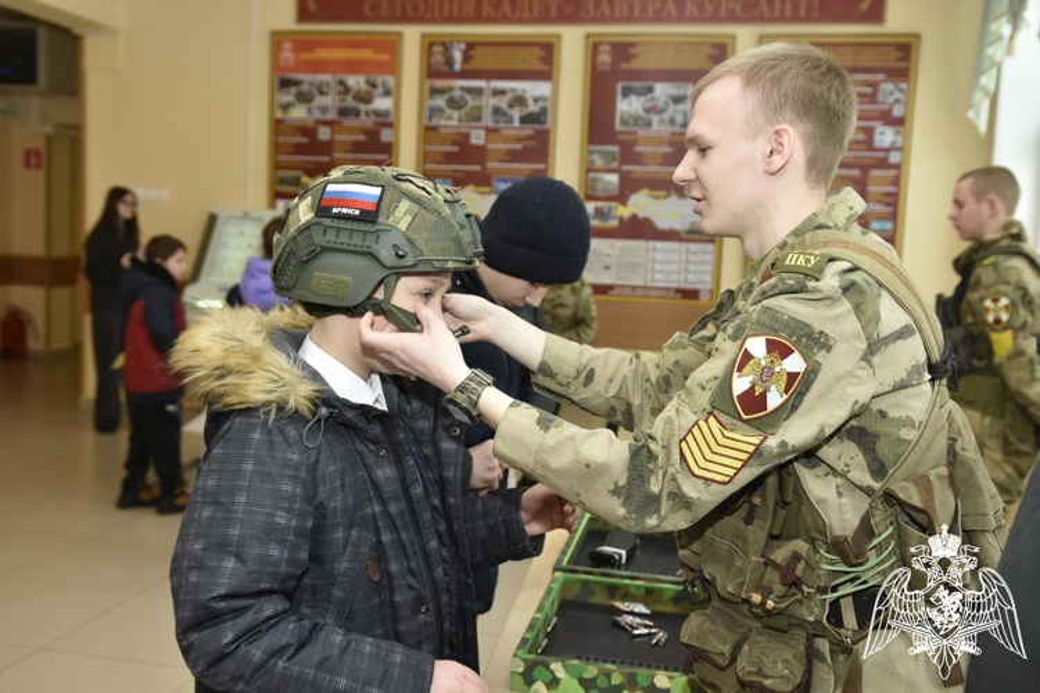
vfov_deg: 36.9
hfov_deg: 53.1
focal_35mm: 36
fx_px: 1040
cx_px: 520
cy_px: 346
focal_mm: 24
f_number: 4
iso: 800
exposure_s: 1/200
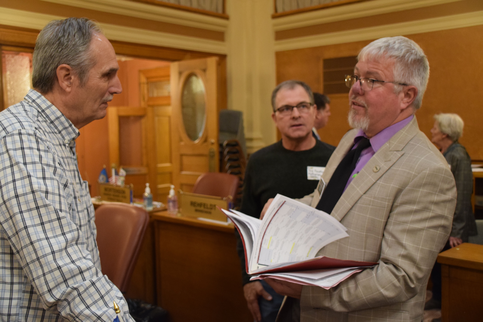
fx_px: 523
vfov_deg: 34.2
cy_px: 161
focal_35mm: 39
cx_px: 242
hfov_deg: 49.6
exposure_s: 1/60
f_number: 4
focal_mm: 26
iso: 1800
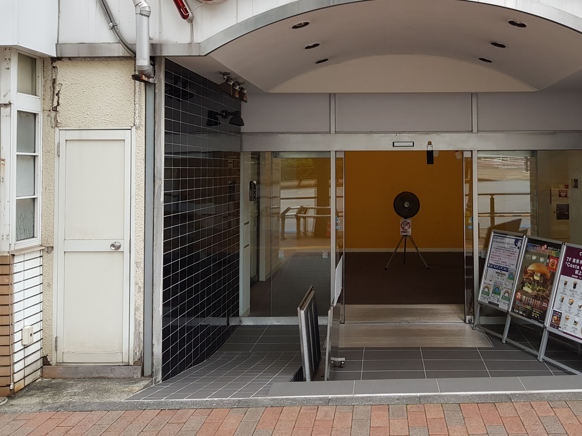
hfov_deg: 50.4
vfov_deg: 39.2
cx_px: 392
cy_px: 146
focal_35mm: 36
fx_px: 605
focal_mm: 4.2
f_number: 1.7
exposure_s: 1/100
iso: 64
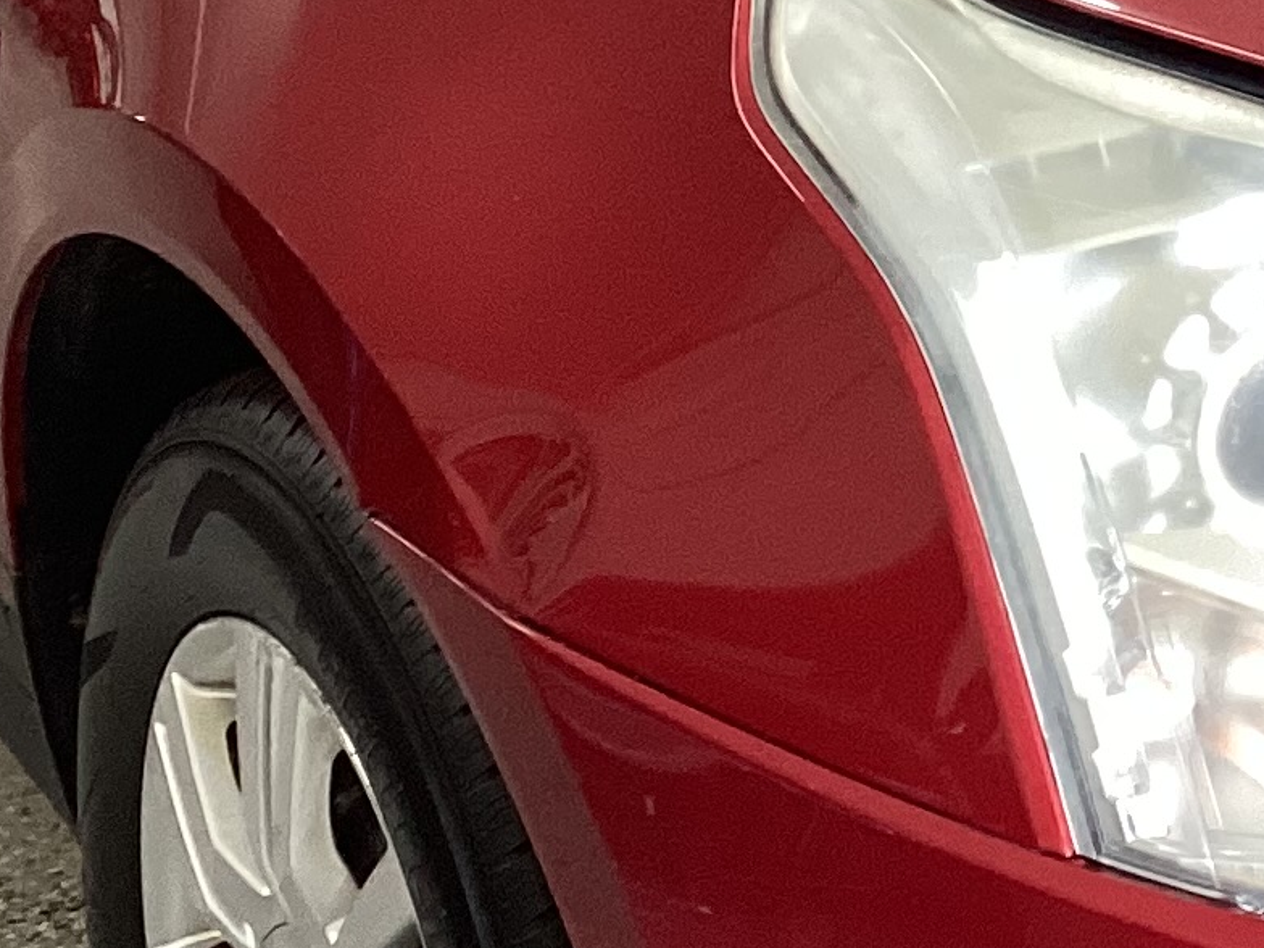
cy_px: 160
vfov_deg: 11.4
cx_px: 1330
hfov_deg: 15.0
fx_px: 4710
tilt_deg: -19.4
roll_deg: -0.2
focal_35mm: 129
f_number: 2.4
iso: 125
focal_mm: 3.3
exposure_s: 1/50
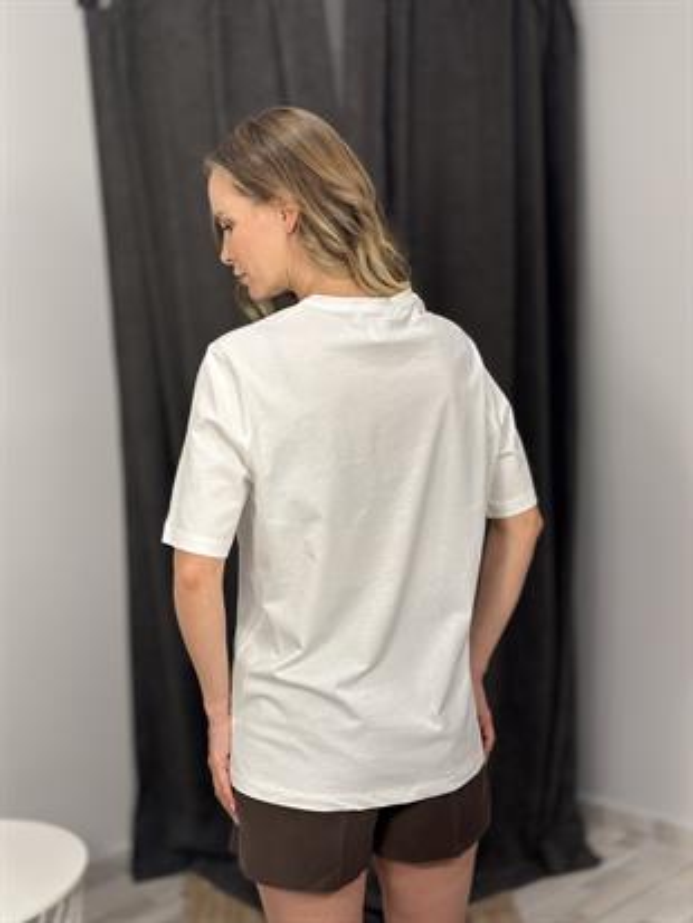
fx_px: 1281
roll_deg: +3.8
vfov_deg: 39.6
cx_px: 346
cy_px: 462
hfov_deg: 30.3
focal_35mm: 48
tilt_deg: -5.2
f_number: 1.78
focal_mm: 6.86
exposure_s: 1/120
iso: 64
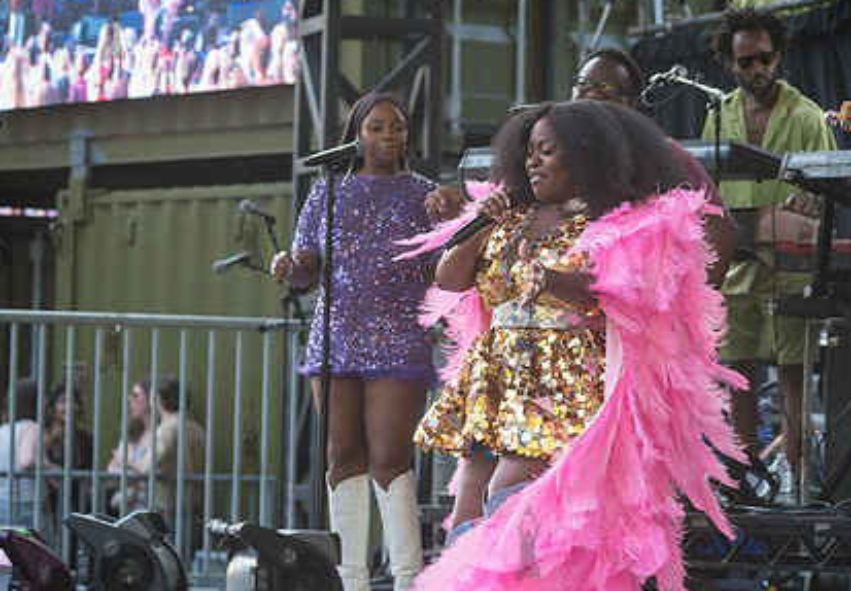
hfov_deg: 9.2
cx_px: 542
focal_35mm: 220
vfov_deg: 6.4
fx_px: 5269
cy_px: 383
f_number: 5
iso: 800
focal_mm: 125
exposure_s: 1/320
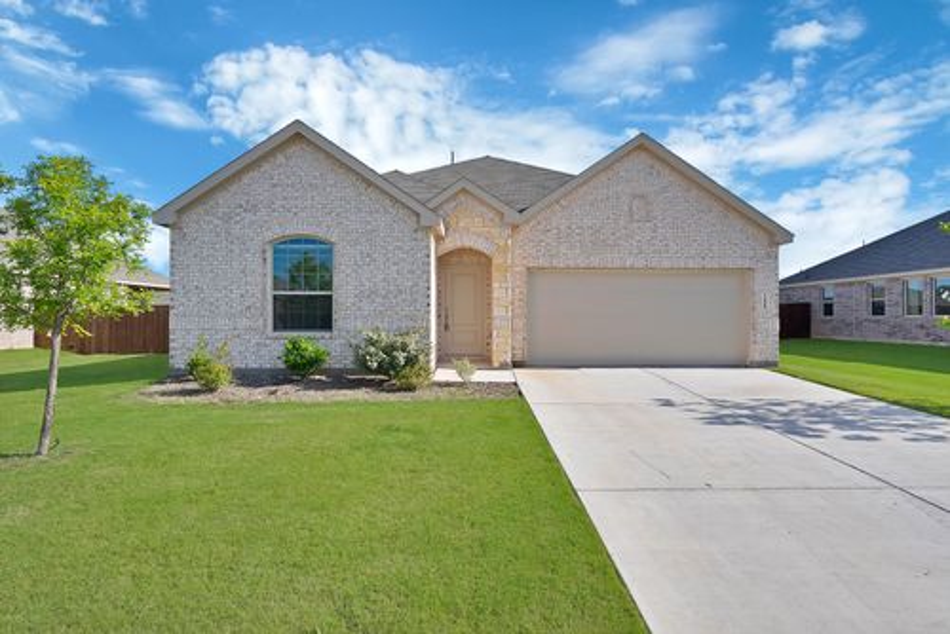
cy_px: 317
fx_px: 475
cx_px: 475
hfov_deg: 90.0
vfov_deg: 67.5
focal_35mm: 18
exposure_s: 1/320
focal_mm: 18
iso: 640
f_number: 9
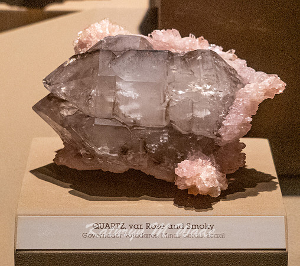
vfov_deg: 14.1
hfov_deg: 15.9
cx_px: 148
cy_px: 145
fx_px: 1072
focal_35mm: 116
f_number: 5
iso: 12800
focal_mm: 63
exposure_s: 1/160
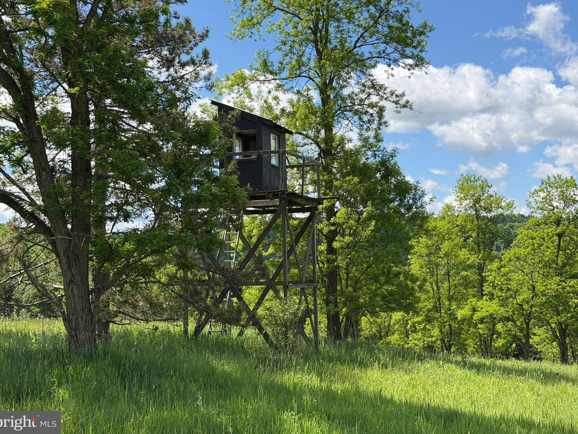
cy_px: 213
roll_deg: +1.7
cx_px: 284
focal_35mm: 49
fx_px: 818
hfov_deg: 38.9
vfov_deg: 29.7
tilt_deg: +4.8
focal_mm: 6.76
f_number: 1.78
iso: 80
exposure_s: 1/3096
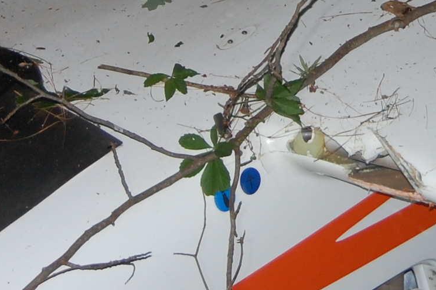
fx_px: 2276
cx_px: 297
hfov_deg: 10.9
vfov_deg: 7.2
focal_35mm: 188
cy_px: -90
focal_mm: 31
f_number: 4.5
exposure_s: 1/60
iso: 400
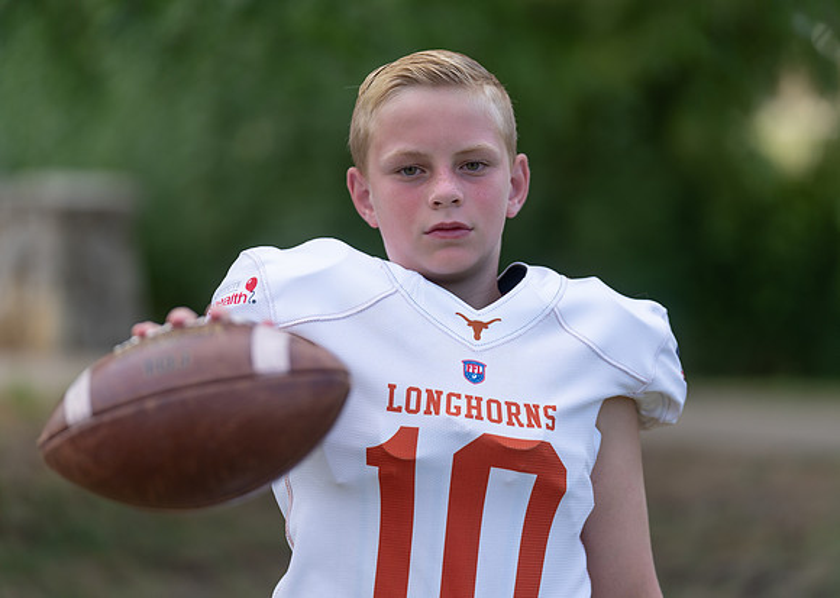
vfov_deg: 9.8
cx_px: 450
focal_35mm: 146
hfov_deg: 13.8
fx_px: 3474
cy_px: 298
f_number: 2.8
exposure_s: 1/400
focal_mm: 136
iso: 100
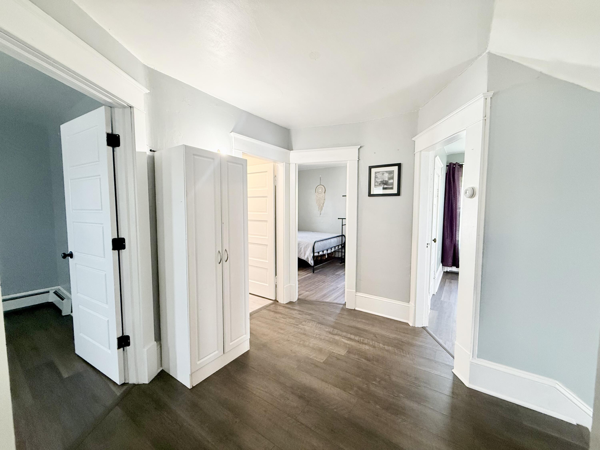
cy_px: 225
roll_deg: -0.9
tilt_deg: -2.9
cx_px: 300
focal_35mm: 14
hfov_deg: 102.1
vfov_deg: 85.7
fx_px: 243
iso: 400
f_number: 2.2
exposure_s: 1/120
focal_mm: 2.22
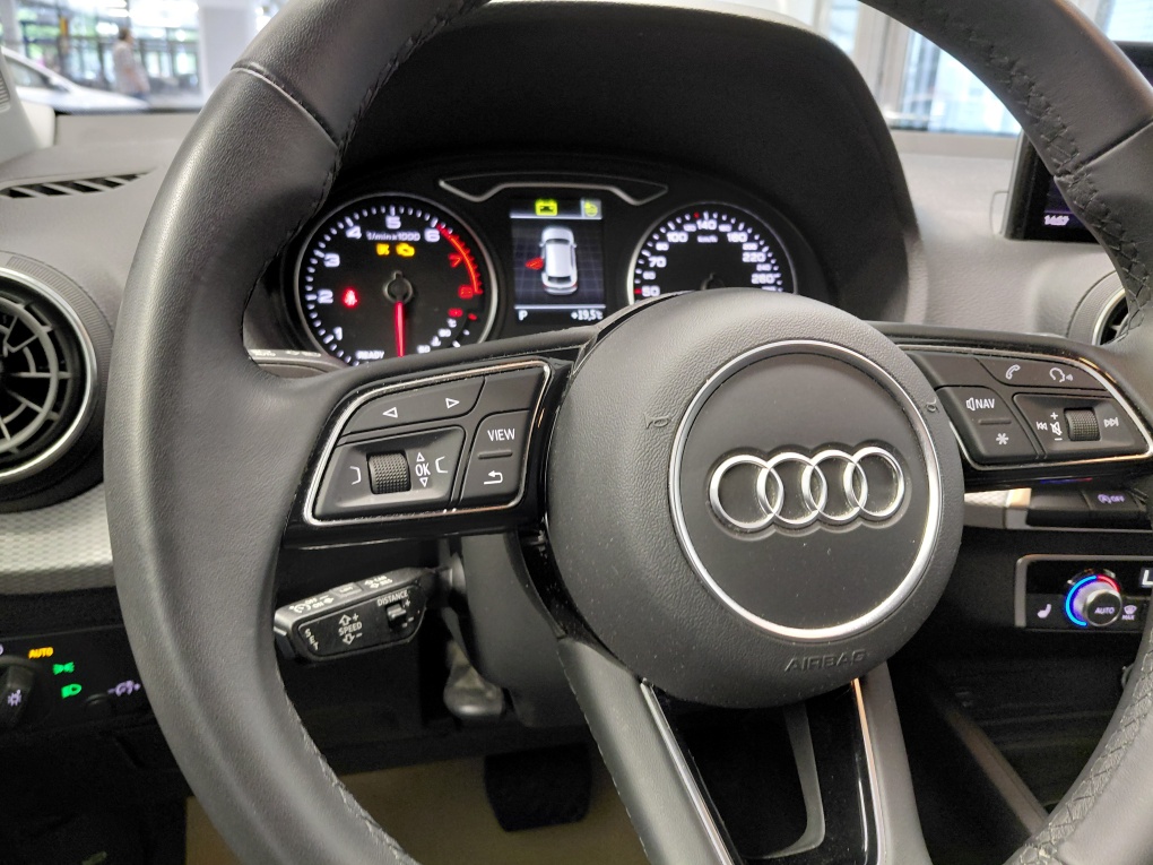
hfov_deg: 69.4
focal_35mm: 25
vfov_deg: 54.9
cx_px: 576
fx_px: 833
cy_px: 432
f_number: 1.8
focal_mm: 4.69
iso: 320
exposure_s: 1/30
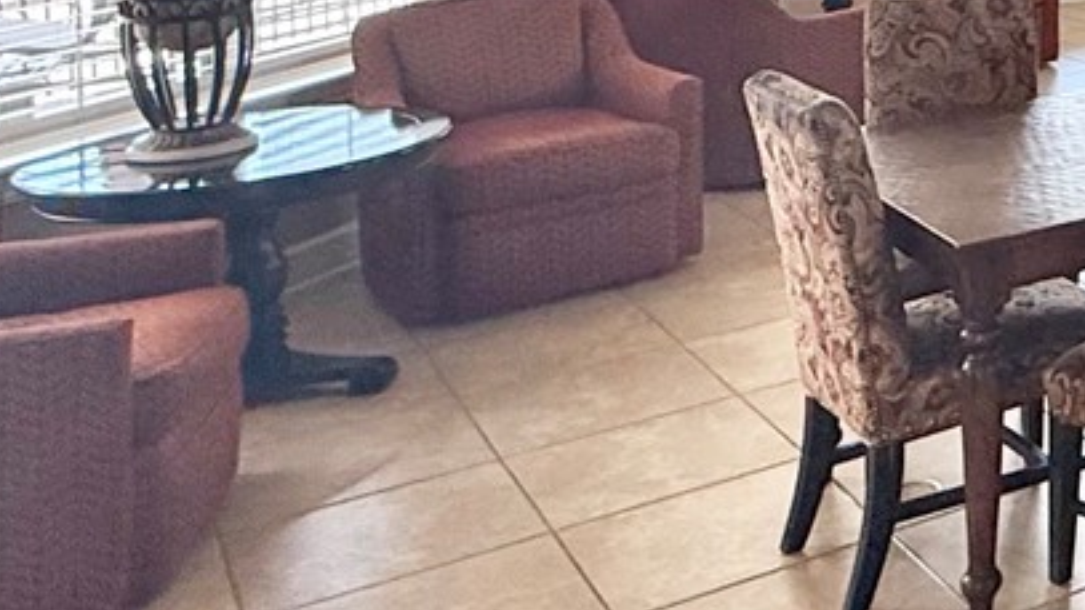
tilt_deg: +0.4
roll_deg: +0.0
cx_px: 1666
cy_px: -261
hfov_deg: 25.4
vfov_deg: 18.2
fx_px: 1726
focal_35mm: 60
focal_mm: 2.22
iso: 125
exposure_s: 1/99
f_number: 2.2
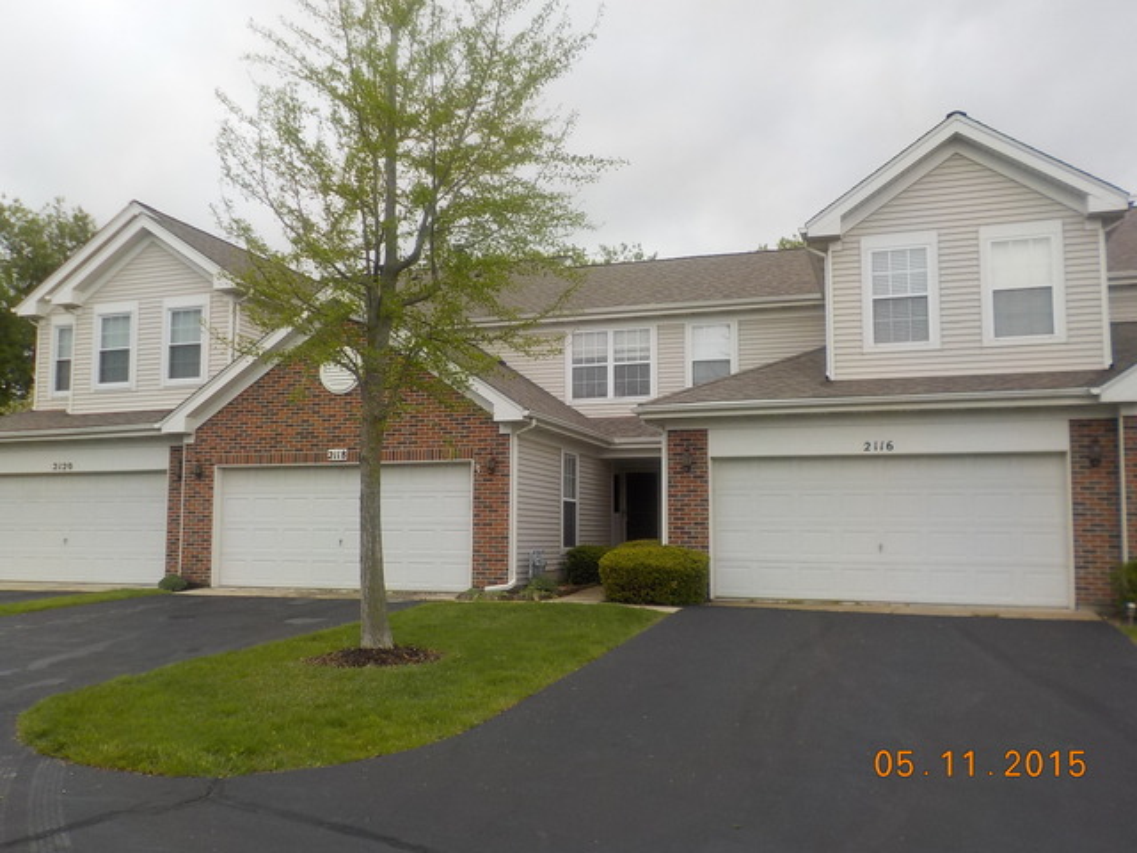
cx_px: 568
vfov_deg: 46.8
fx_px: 985
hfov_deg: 60.0
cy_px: 426
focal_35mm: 30
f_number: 3.3
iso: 125
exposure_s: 1/500
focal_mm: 4.1
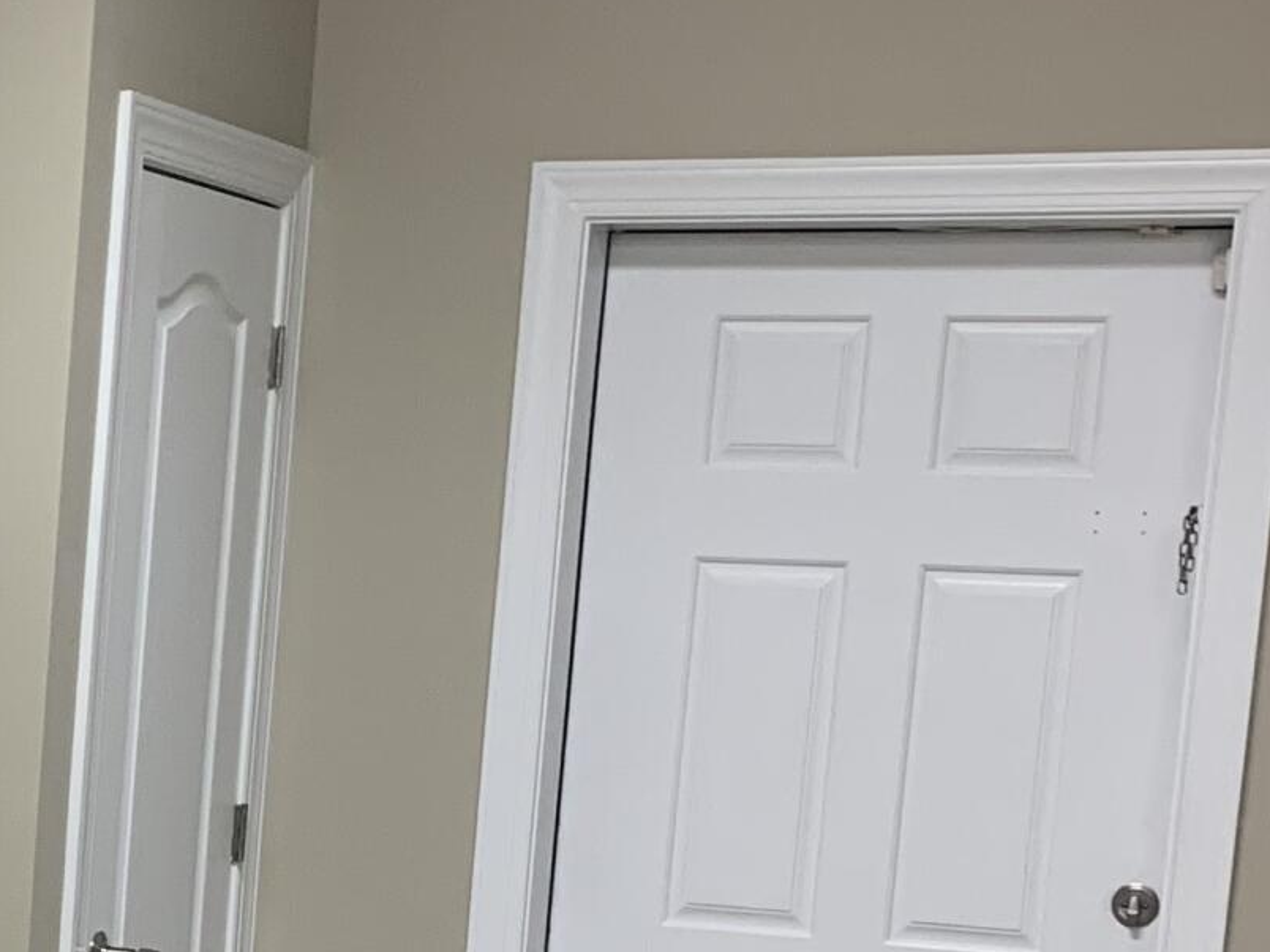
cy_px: 1074
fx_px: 3559
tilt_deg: -8.9
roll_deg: -1.1
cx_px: -477
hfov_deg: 18.5
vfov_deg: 14.8
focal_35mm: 97
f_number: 1.8
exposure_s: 1/60
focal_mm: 4.25
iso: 80
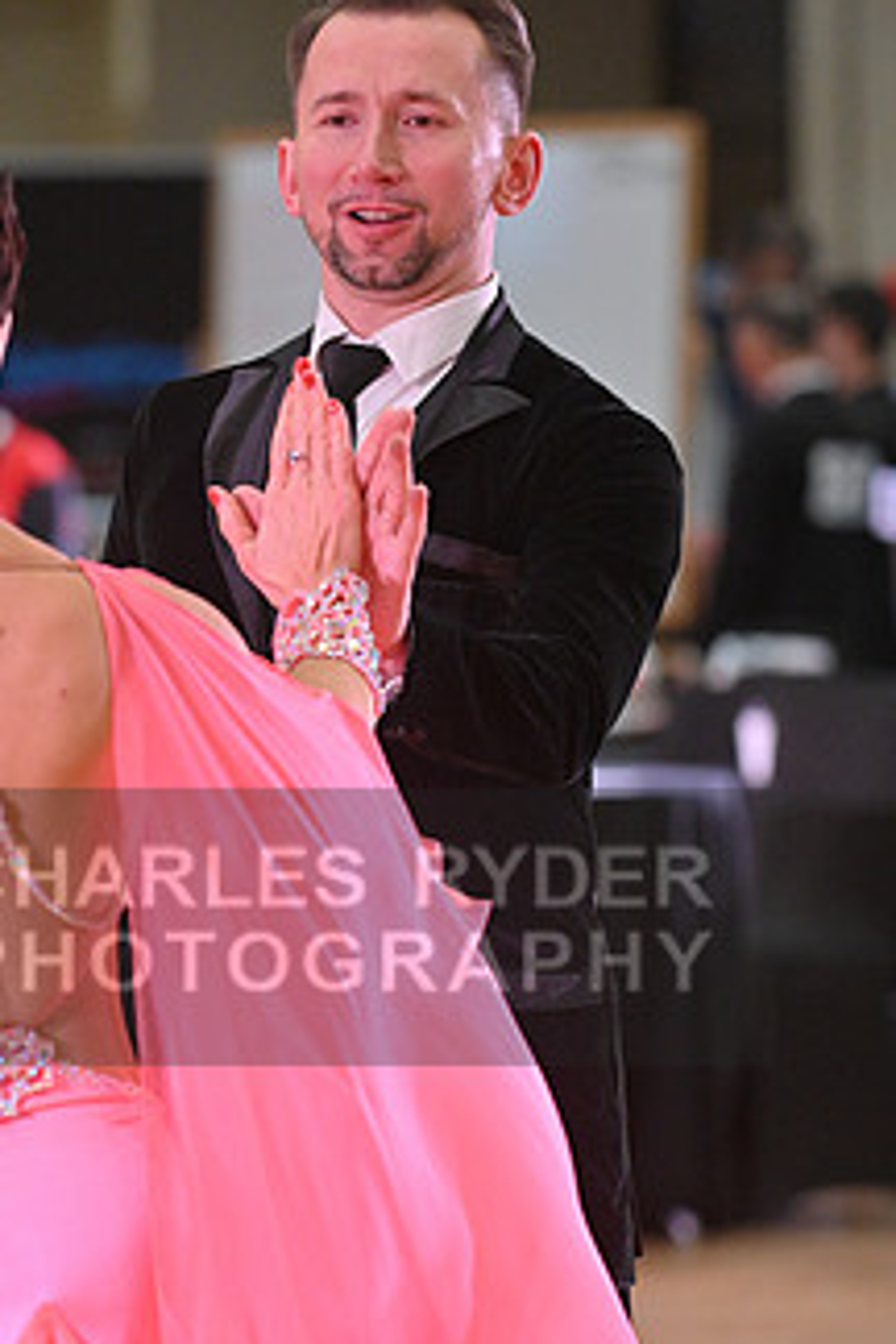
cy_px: 929
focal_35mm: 340
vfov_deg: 6.1
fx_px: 12692
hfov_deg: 4.0
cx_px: 205
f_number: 5
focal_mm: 190
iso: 3200
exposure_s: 1/400
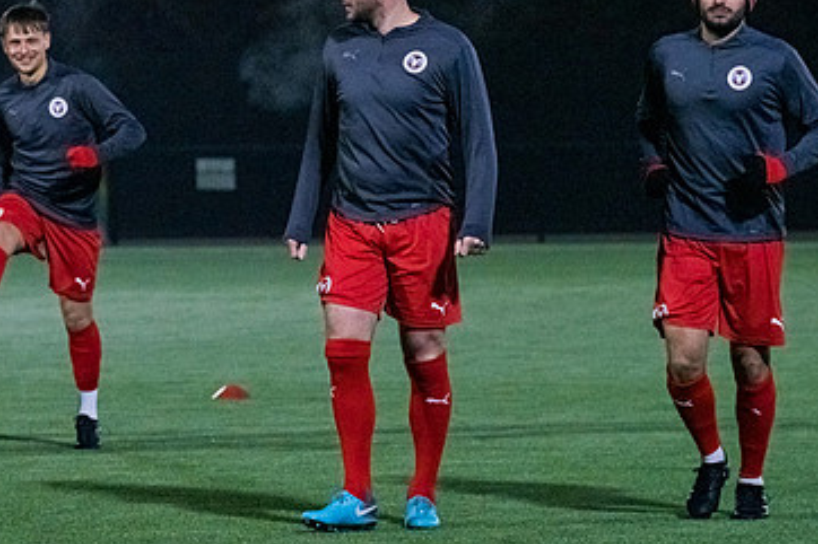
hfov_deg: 7.2
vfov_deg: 4.8
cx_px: 349
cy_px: 174
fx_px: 6541
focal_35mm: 288
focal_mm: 135
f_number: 5
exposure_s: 1/640
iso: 5000
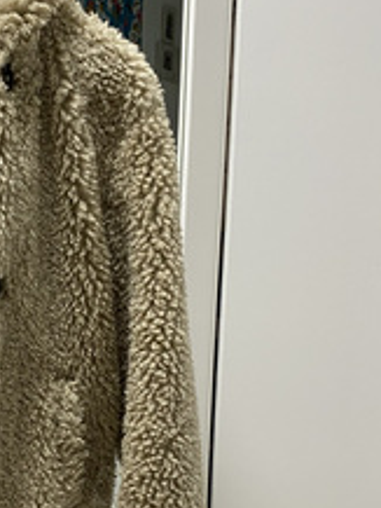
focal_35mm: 60
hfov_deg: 23.4
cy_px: 386
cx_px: -1
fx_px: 880
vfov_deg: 31.5
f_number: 1.8
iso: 80
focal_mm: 4.25
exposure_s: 1/50
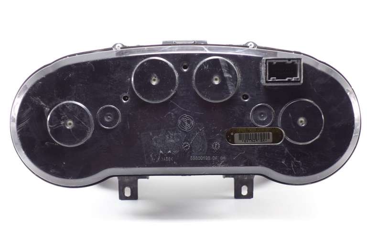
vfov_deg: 17.9
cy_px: 122
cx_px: 184
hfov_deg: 26.7
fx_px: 775
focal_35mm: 76
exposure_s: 1/30
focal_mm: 28.18
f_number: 4
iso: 800
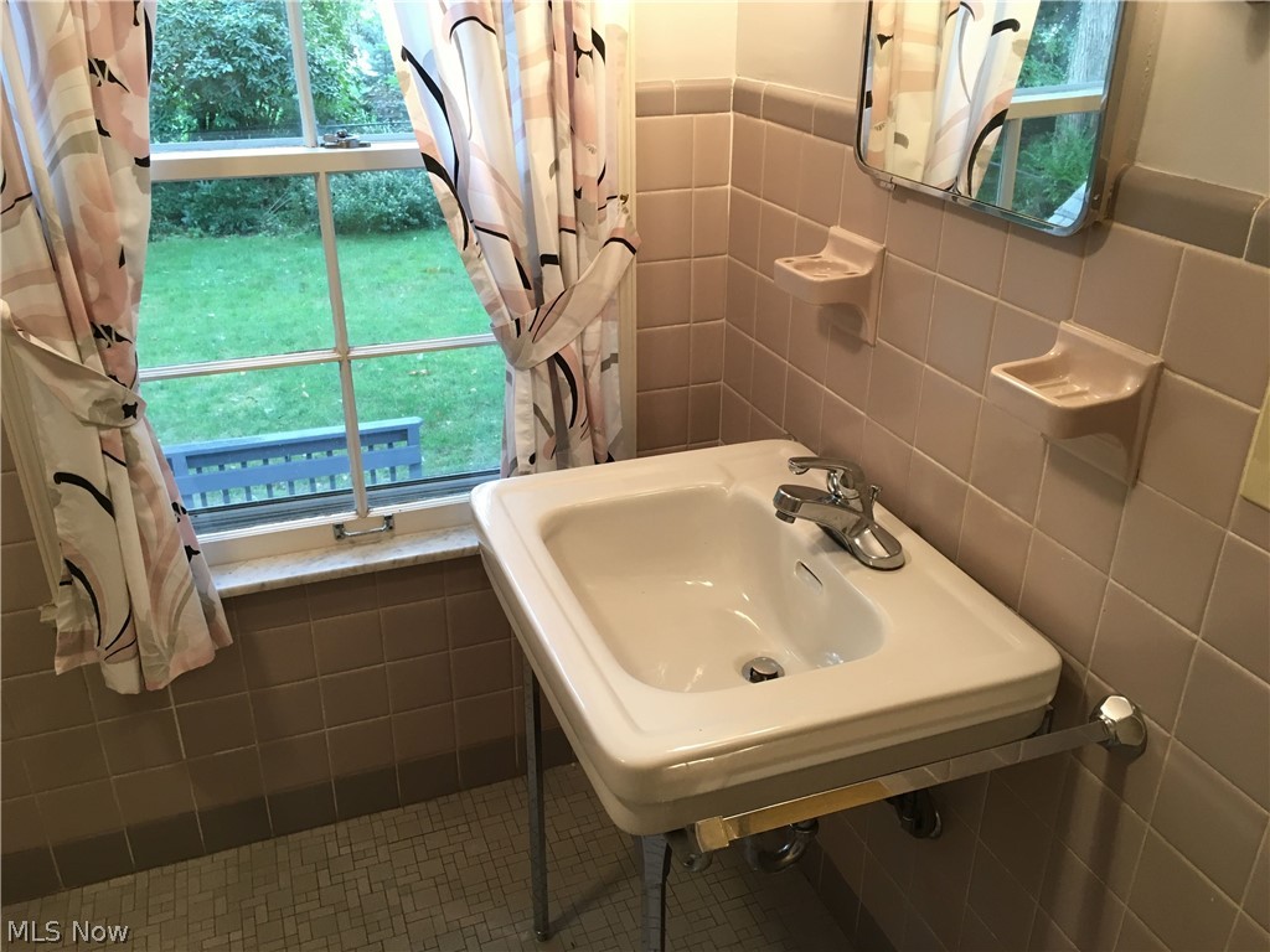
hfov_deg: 61.7
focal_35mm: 29
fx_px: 1064
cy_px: 476
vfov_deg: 48.2
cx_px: 635
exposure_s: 1/30
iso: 80
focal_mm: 4.15
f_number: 2.2
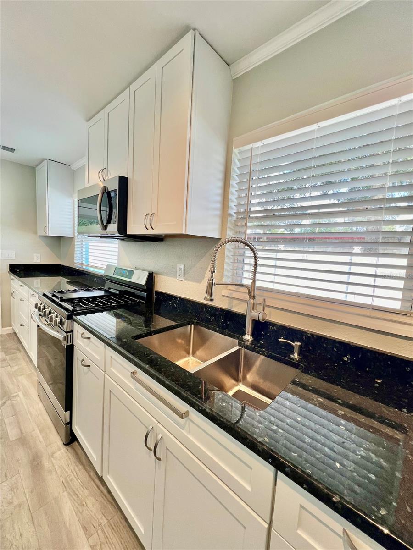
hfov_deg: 89.9
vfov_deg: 106.2
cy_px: 275
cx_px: 206
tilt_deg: -6.0
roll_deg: -2.9
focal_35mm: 13
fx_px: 207
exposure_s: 1/120
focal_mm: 1.57
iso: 64
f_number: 1.8
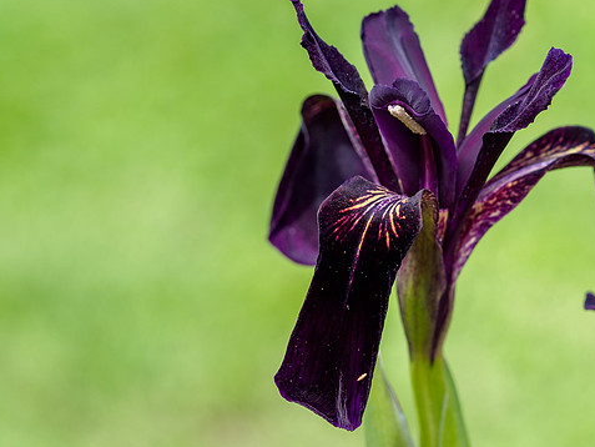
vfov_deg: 8.9
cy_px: 193
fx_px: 2871
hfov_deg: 11.8
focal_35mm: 167
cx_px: 394
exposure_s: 1/60
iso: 200
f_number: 5.6
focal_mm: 60
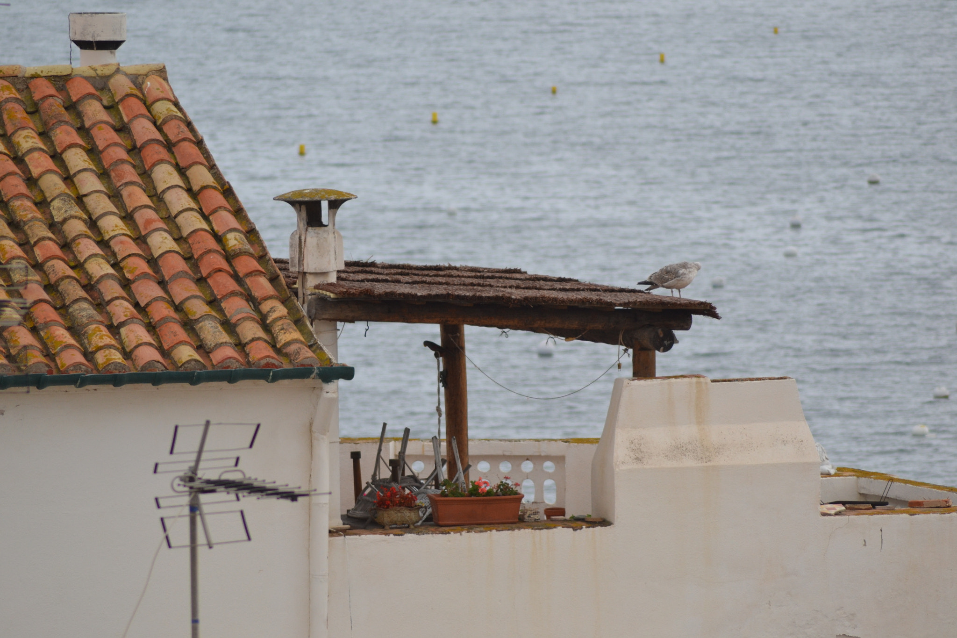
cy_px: 319
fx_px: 8372
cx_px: 478
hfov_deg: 6.5
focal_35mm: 315
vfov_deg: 4.4
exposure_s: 1/1250
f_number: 4.8
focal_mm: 210
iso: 400
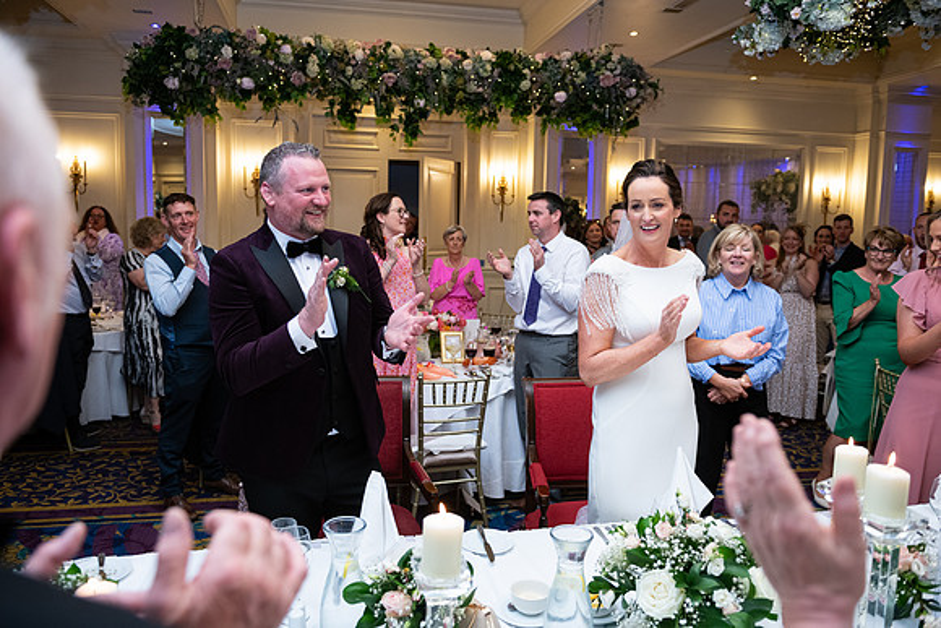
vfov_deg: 46.4
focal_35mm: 28
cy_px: 314
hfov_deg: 65.5
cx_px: 470
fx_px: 732
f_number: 3.5
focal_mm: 28
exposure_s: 1/160
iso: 800
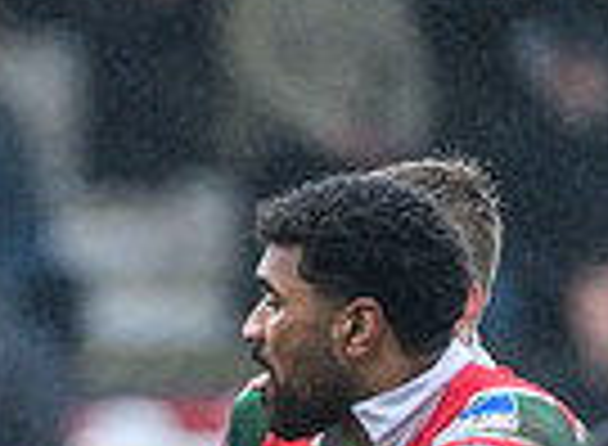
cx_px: -416
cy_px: 791
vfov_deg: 0.7
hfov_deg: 1.0
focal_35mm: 2028
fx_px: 35337
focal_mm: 400
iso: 2500
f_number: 3.5
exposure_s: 1/1250
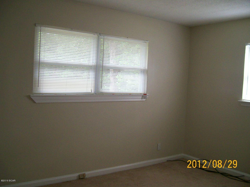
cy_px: 94
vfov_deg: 40.7
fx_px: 253
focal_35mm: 35
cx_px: 125
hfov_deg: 52.6
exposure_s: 1/64
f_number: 2.8
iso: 200
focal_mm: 5.8
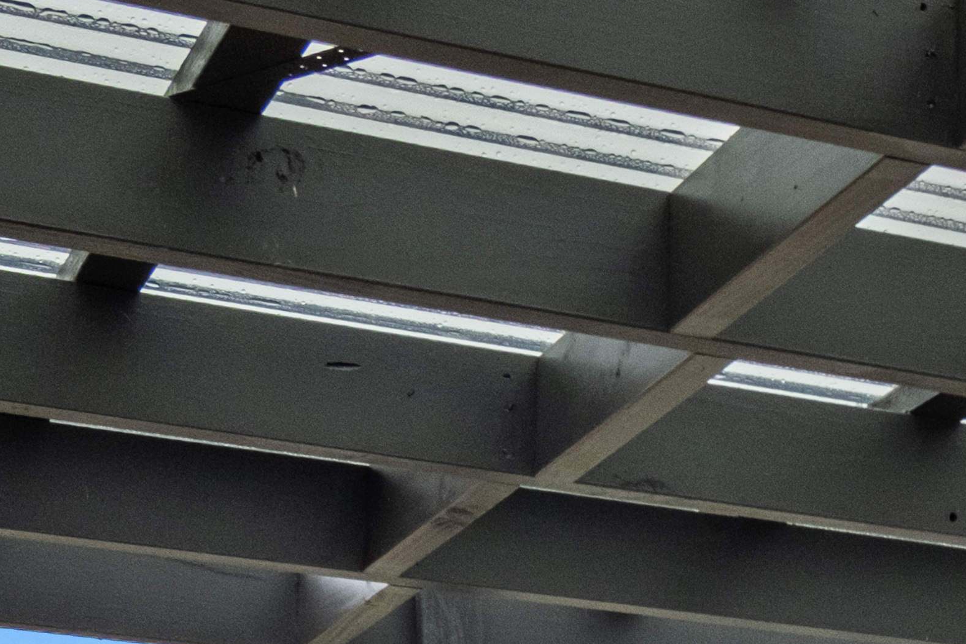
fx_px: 3032
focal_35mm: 113
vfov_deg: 10.8
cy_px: 1375
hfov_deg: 17.5
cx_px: 1056
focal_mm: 15
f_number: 8
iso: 320
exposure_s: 1/50
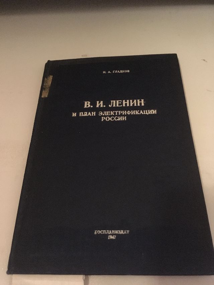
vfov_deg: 61.7
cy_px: 142
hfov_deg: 48.2
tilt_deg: -65.1
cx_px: 107
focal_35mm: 29
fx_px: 239
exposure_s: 1/17
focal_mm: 4.15
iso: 500
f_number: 2.2
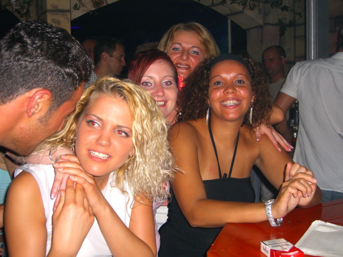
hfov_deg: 41.2
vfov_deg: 31.5
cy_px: 128
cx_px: 172
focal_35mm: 46
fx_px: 456
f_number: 3.1
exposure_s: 1/60
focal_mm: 9.5
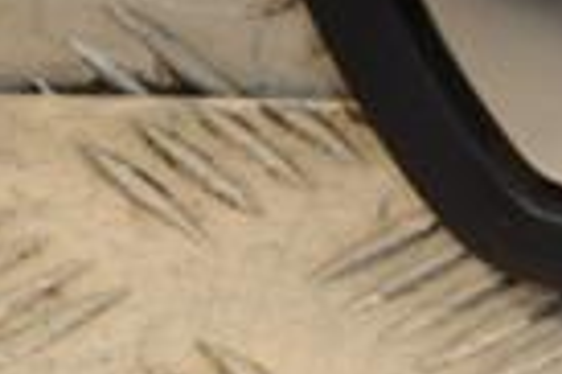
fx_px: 9215
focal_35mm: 591
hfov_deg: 3.5
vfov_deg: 2.3
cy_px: -4
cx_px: 1083
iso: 800
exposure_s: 1/200
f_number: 8
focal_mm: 90
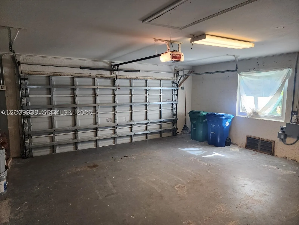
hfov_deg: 73.9
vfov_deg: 58.9
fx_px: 199
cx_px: 150
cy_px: 112
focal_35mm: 23
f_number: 1.8
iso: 200
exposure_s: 1/120
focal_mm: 6.4
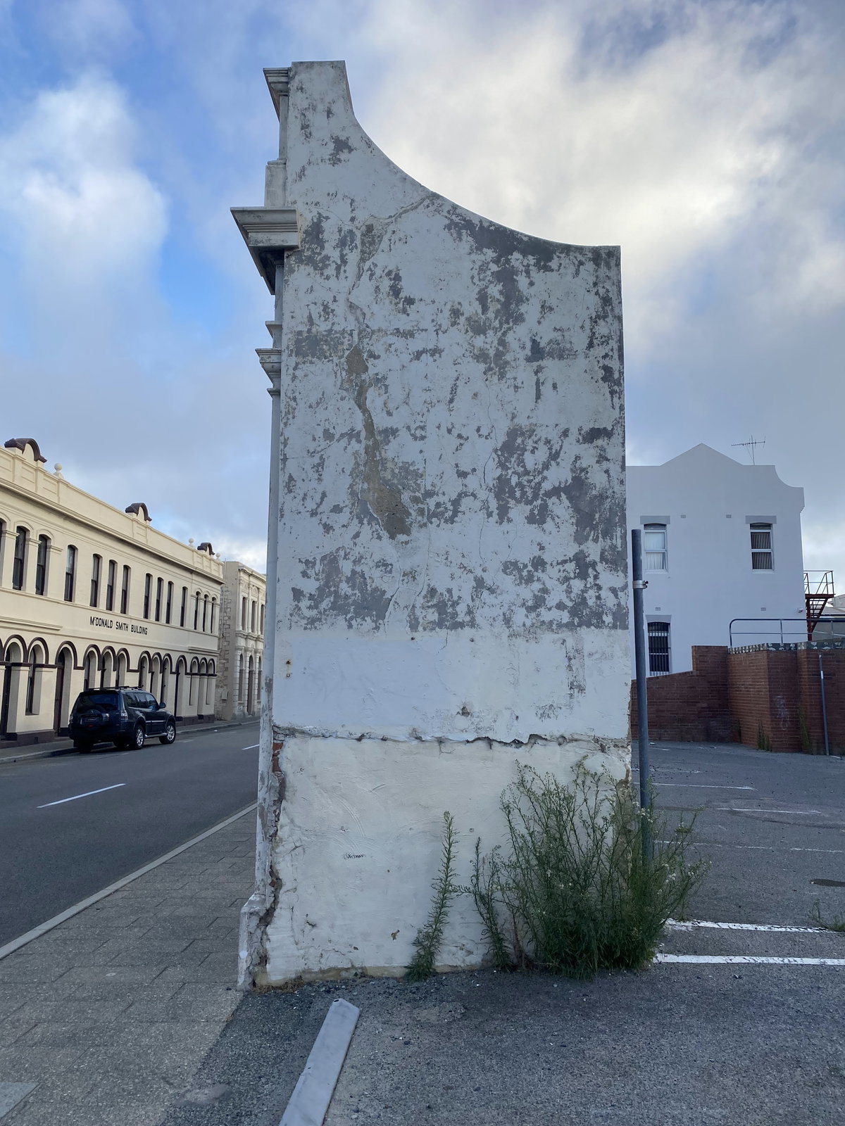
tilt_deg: +7.5
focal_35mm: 26
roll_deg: -1.1
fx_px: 846
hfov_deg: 53.1
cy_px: 563
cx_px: 422
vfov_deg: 67.3
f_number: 1.8
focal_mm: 4.25
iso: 32
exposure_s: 1/981
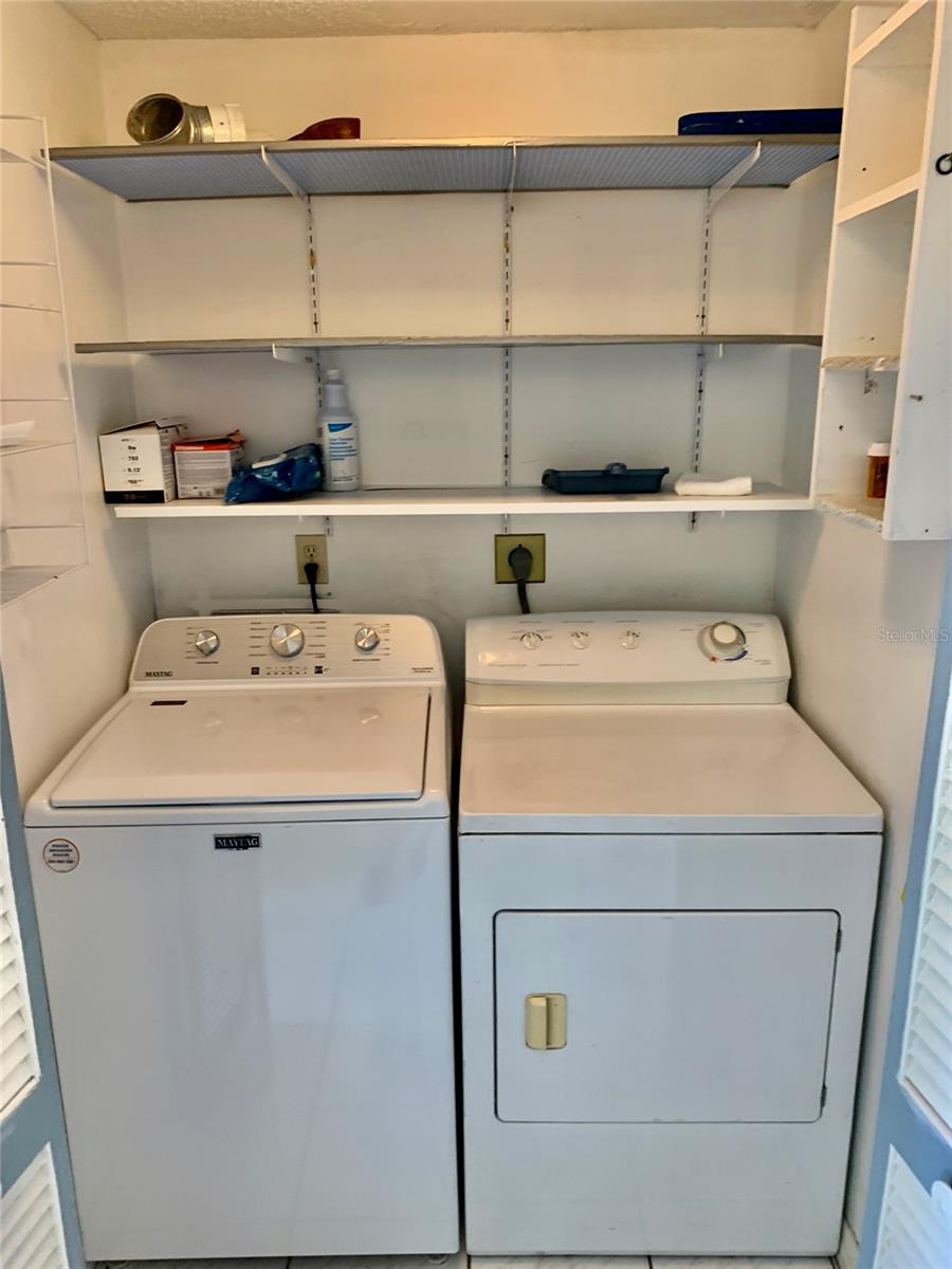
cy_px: 634
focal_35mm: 26
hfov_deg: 53.1
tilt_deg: -14.7
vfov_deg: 67.3
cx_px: 476
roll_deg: +2.4
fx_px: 953
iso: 80
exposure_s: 1/60
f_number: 1.8
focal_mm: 4.25
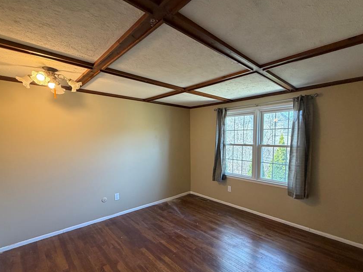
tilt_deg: -4.9
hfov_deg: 90.8
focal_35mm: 17
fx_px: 178
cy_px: 152
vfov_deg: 74.4
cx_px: 197
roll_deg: +0.0
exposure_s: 1/60
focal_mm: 2.22
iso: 250
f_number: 2.2
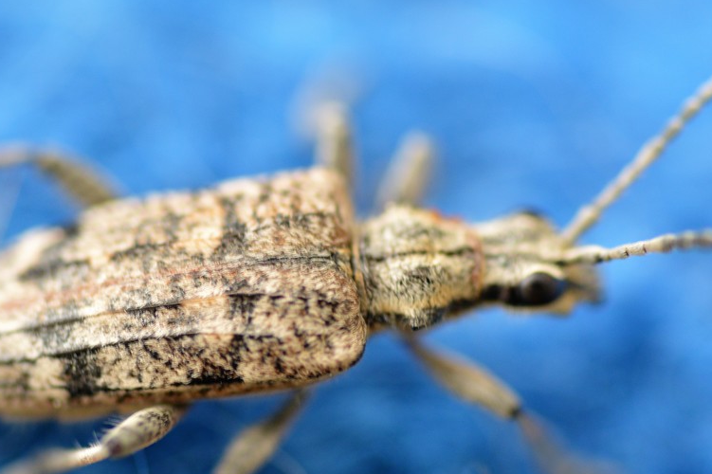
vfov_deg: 6.8
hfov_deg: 10.2
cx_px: 291
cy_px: 284
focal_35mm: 202
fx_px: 3986
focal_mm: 105
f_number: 5.6
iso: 640
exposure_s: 1/60
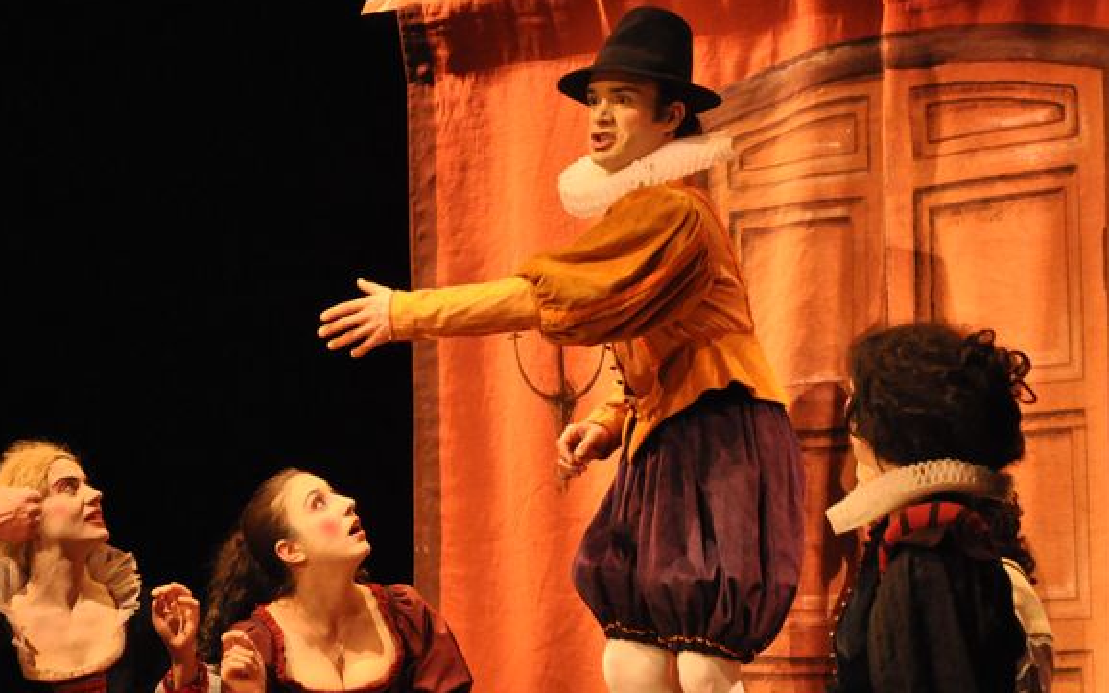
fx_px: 4472
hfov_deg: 14.1
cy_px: 467
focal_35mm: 148
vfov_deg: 8.8
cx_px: 437
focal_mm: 70
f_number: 5.3
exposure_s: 1/90
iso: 3200
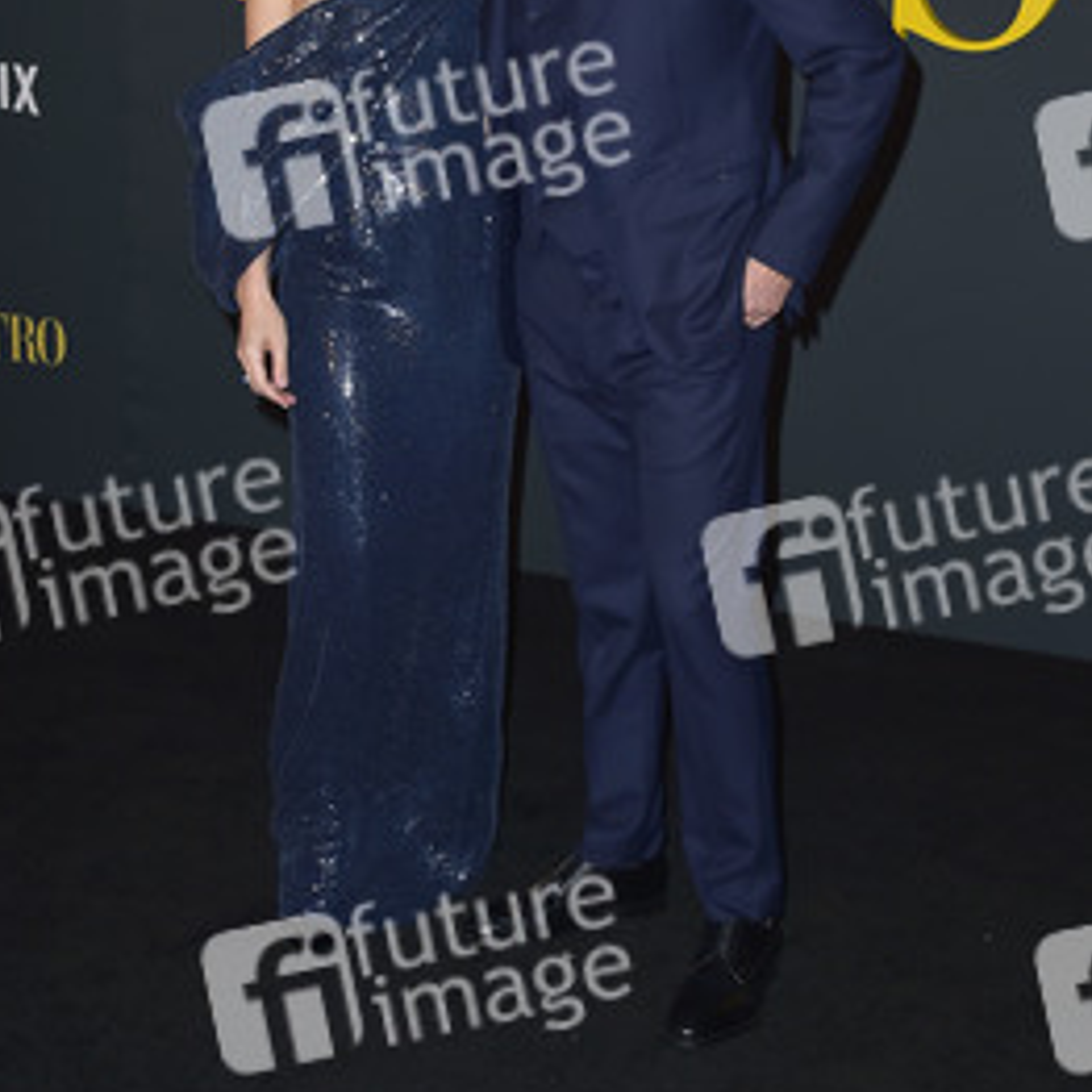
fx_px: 1856
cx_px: 540
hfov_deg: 32.8
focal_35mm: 52
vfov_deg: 32.5
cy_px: 350
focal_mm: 40
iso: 320
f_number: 6.3
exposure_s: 1/250
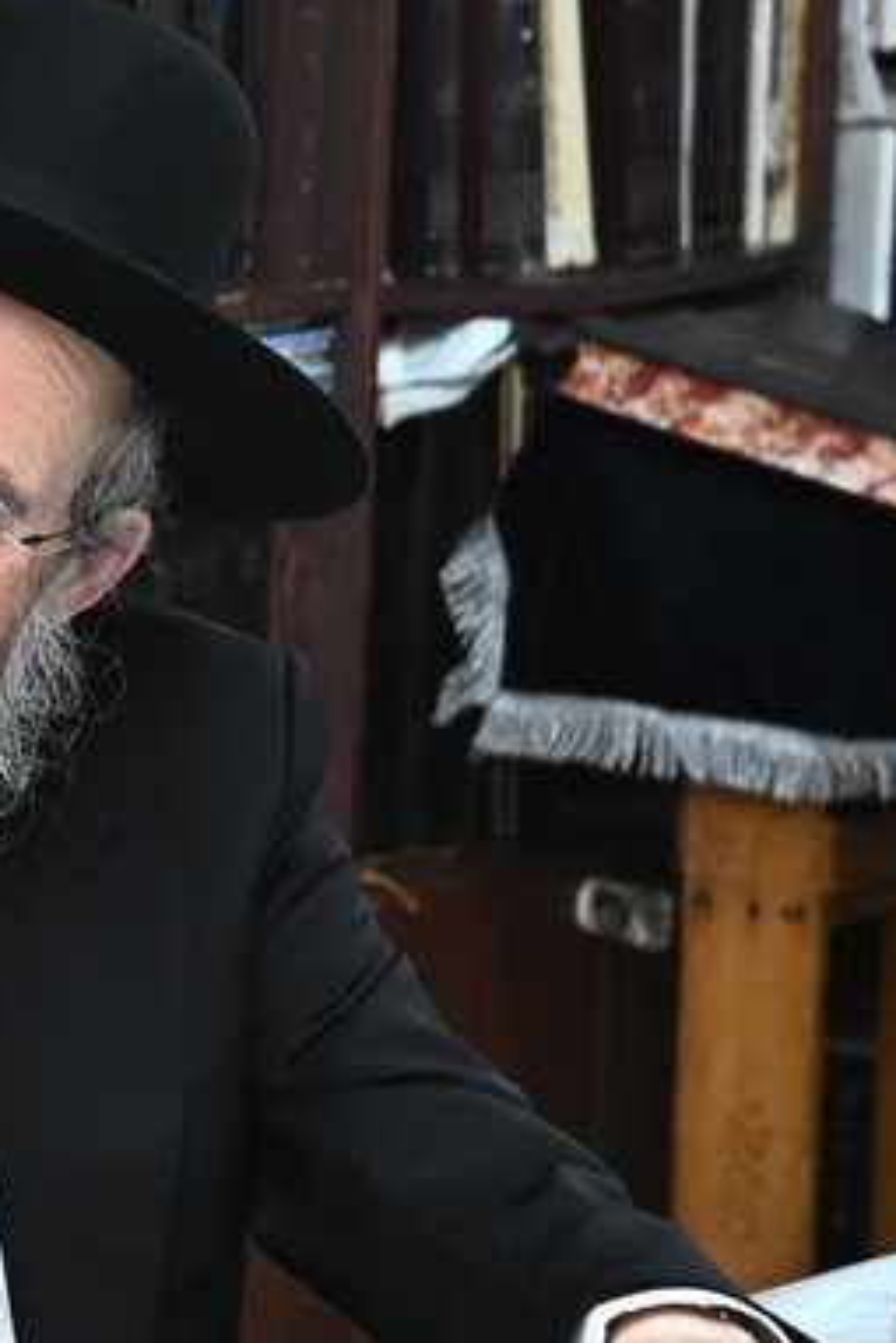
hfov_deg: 5.8
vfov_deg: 9.1
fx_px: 8466
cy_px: 540
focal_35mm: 227
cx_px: -1209
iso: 2000
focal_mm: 62
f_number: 5.6
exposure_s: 1/200
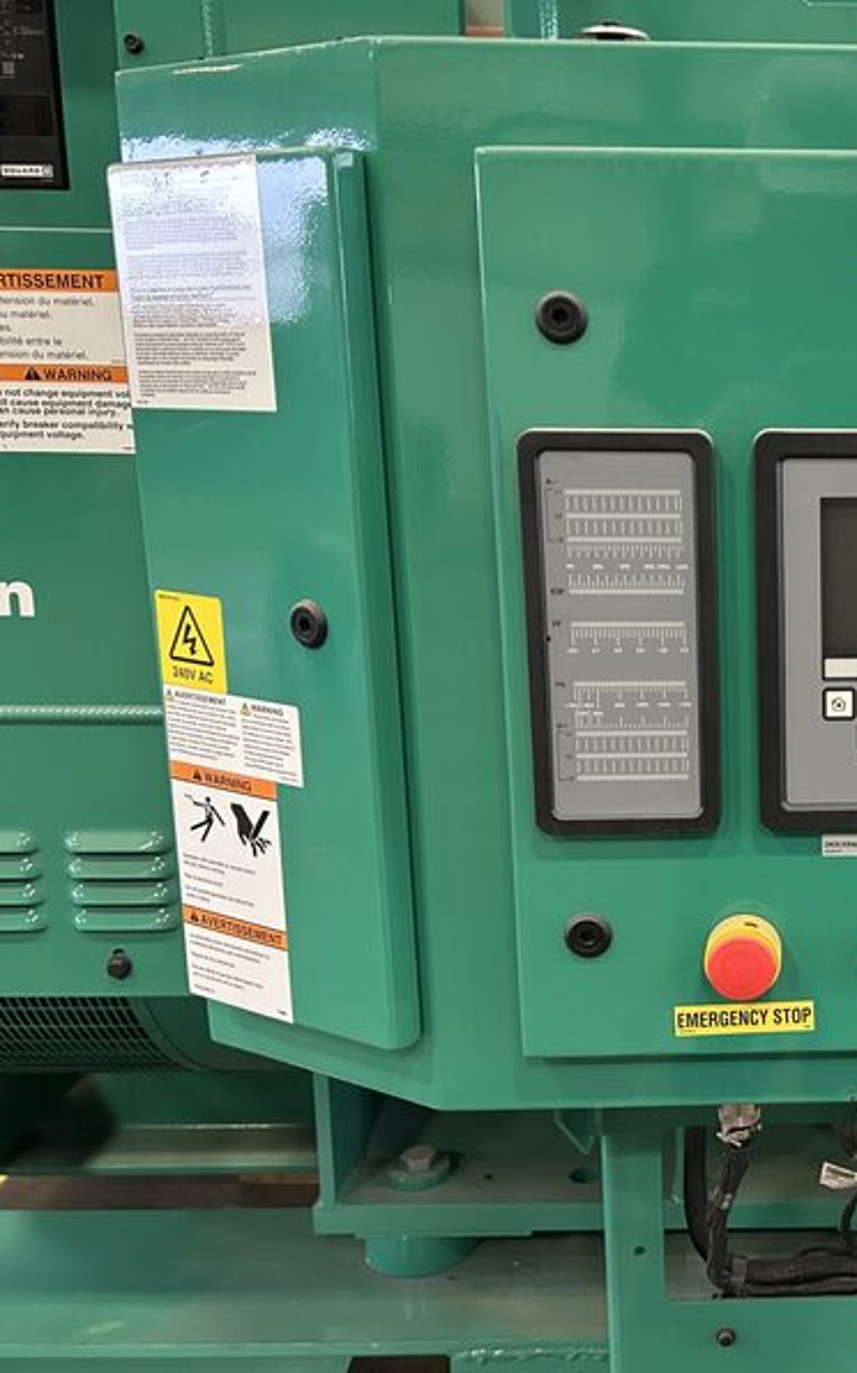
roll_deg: -0.5
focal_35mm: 37
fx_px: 1384
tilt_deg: -11.3
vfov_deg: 52.8
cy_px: 684
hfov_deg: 31.5
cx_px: 882
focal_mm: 5.7
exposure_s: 1/60
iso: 320
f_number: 1.5
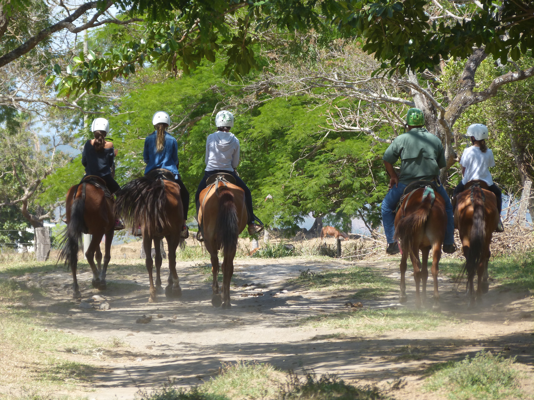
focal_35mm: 284
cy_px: 200
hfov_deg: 7.0
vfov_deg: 5.2
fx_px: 4381
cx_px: 267
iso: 100
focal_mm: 51.1
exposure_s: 1/320
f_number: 4
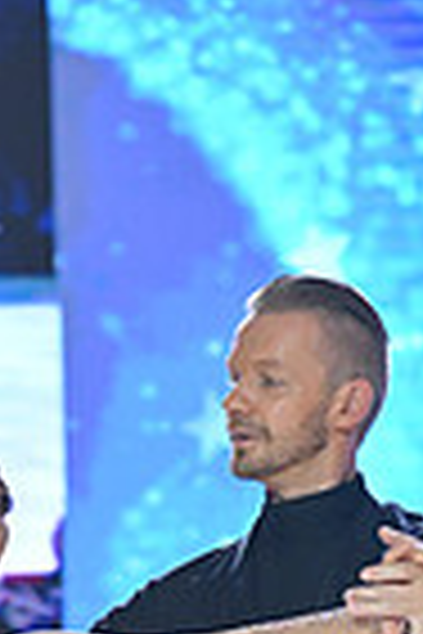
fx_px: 8865
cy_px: 1259
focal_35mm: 503
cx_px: 38
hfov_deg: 2.7
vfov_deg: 4.1
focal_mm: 122
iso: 2000
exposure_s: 1/250
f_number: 4
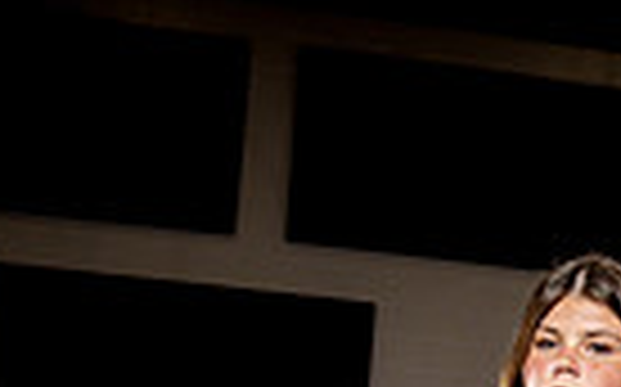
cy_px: 994
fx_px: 1353
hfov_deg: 25.2
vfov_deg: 12.1
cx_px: 540
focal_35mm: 80
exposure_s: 1/250
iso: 320
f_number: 7.1
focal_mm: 24
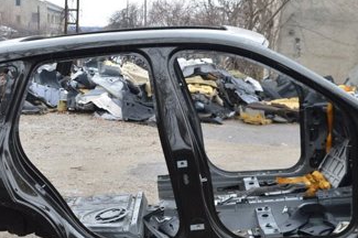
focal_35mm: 59
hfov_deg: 33.9
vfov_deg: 22.7
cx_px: 155
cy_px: 176
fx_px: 586
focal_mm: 20
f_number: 5.6
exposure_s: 1/125
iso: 400
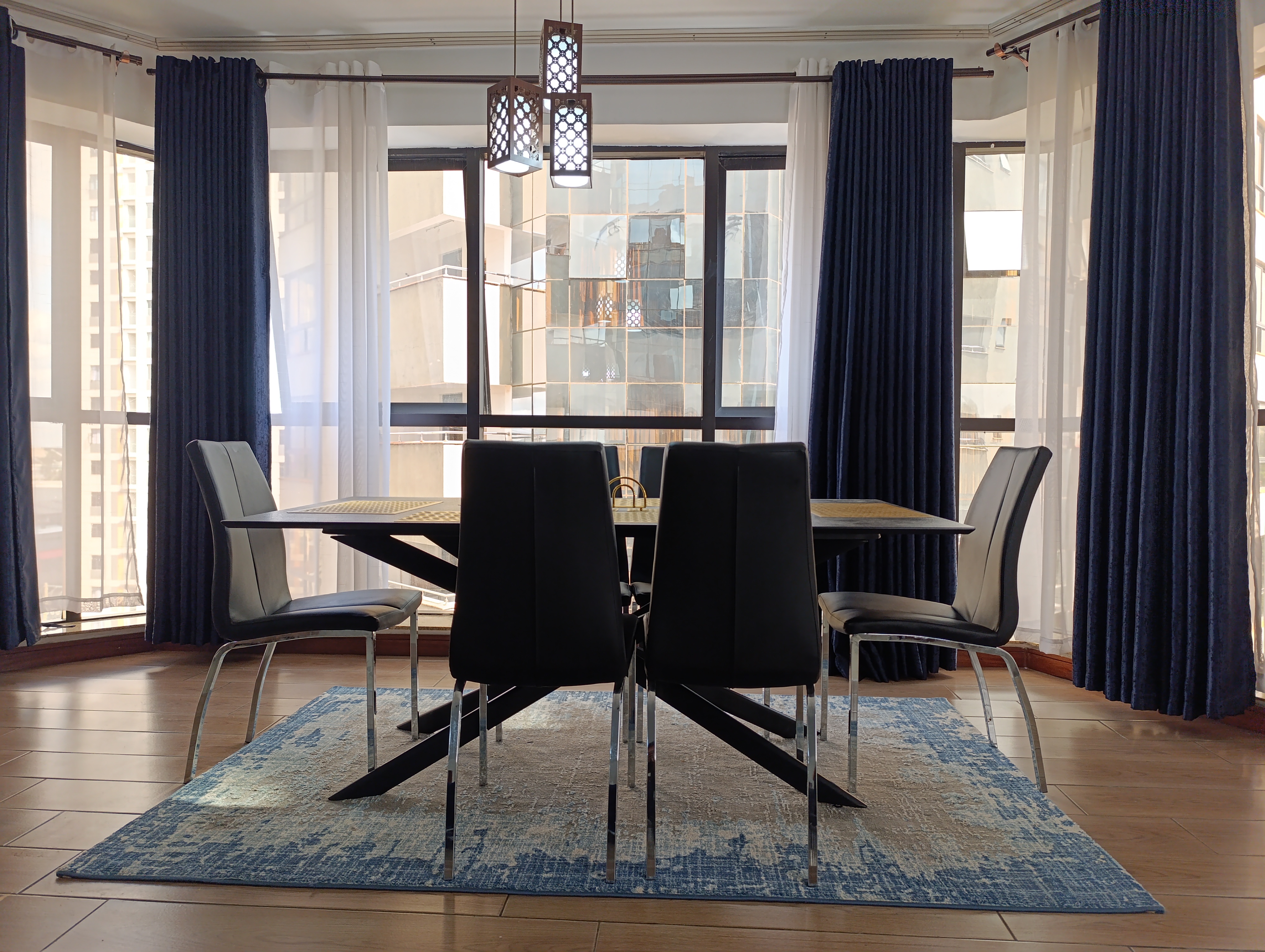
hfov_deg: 73.8
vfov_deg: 59.0
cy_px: 476
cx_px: 632
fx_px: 842
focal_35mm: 23
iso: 320
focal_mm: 6.14
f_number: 1.6
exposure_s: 1/100
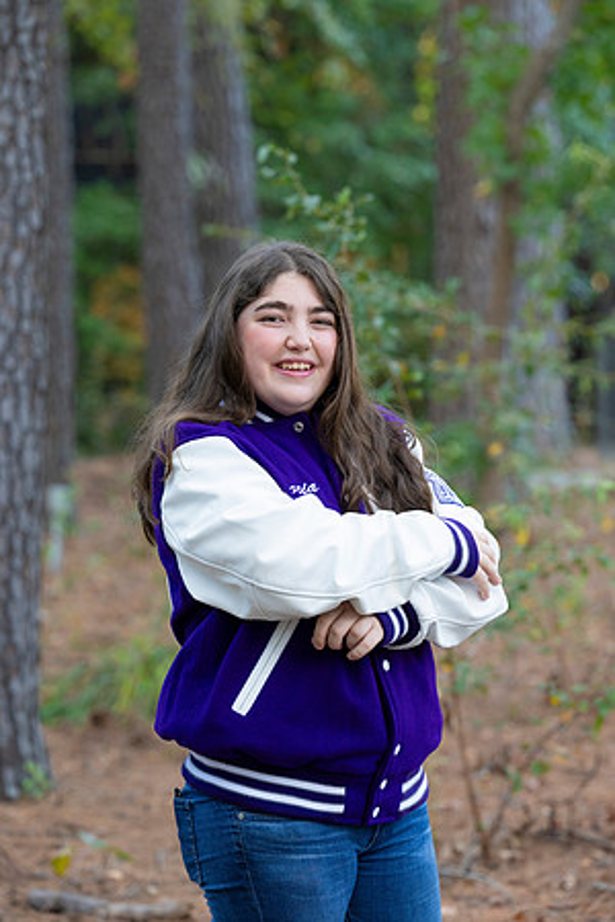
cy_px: 461
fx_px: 3459
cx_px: 308
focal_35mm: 135
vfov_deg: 15.2
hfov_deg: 10.2
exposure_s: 1/80
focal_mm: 135
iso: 800
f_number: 5
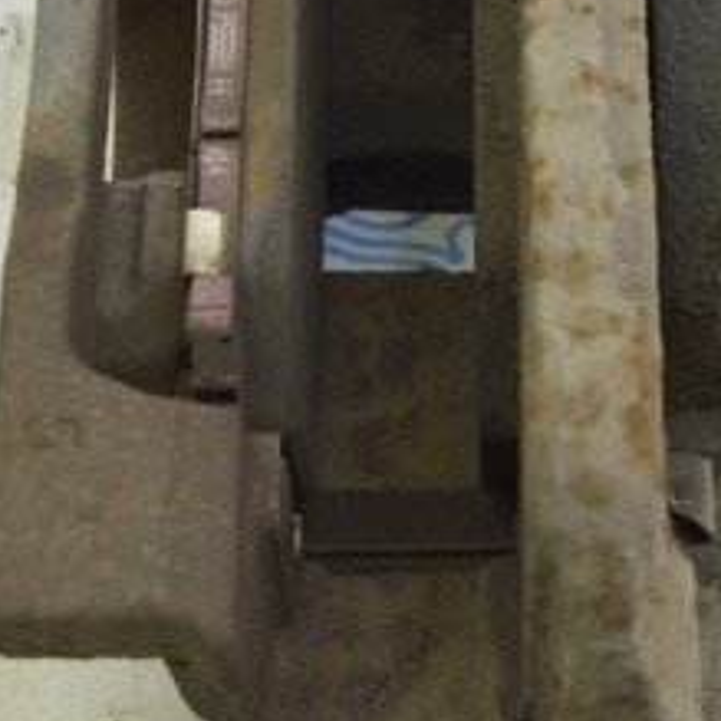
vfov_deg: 17.3
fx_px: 2362
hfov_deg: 17.3
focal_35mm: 100
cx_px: 464
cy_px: 173
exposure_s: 1/20
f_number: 5.6
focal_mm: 27
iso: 400
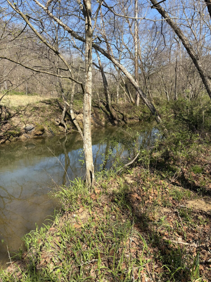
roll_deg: +0.3
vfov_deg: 67.3
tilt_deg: -11.4
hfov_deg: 53.0
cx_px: 106
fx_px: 211
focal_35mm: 26
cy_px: 141
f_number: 1.6
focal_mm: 5.96
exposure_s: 1/1484
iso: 50
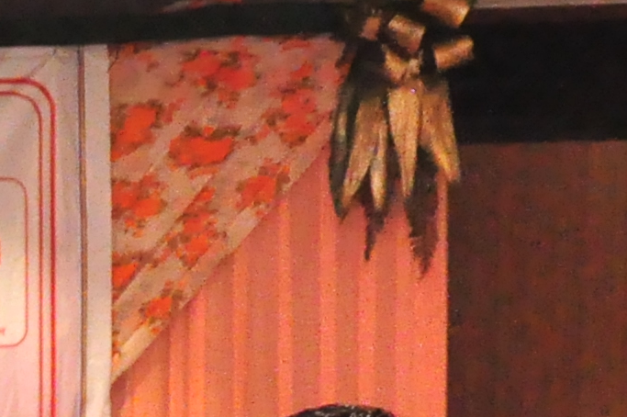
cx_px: -1024
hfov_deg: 8.2
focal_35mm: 226
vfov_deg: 5.8
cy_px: 1119
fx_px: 3932
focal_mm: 24
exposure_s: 1/100
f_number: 5.6
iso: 3200
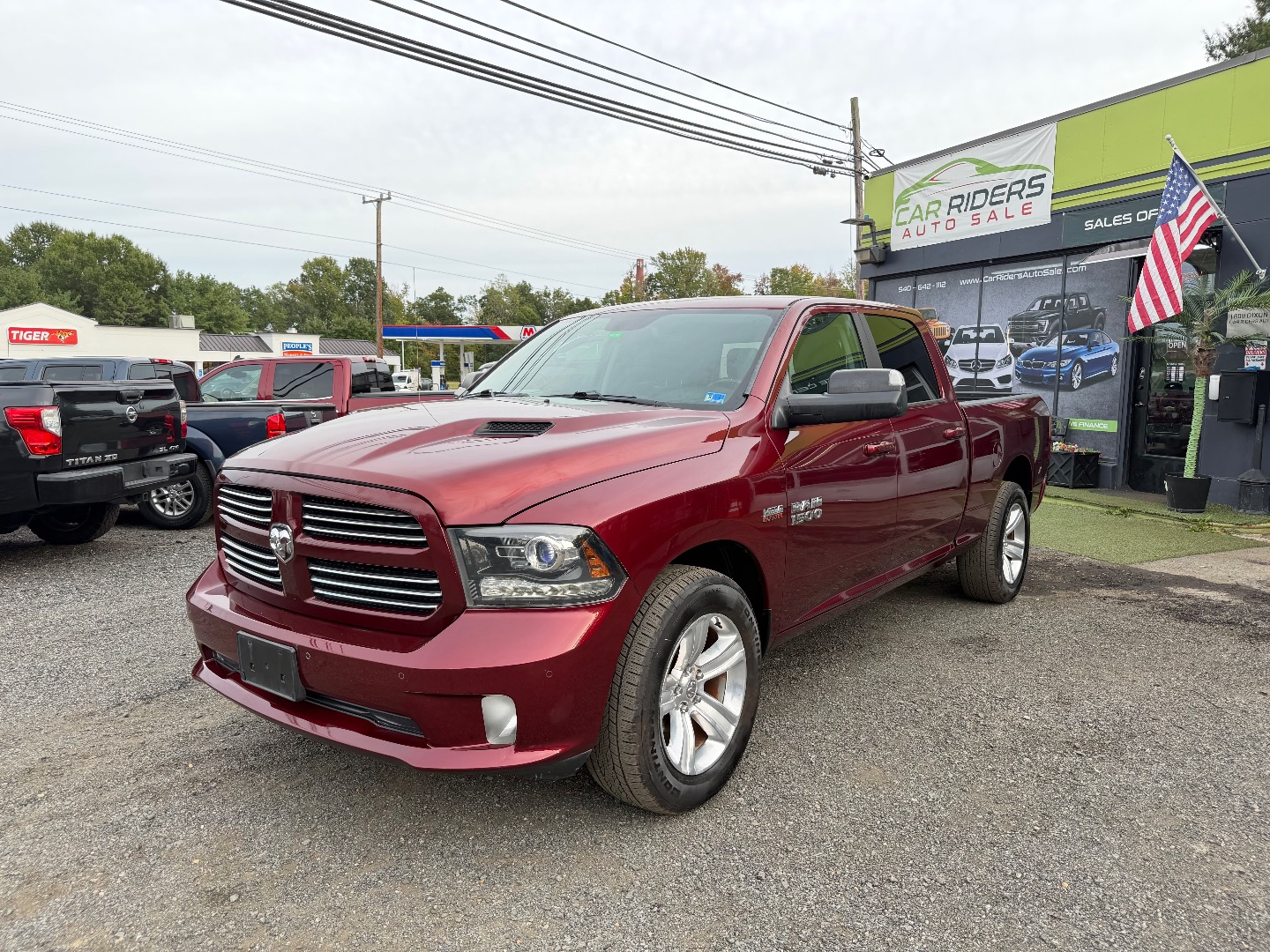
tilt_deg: -6.4
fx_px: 881
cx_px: 635
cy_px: 476
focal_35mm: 24
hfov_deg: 71.6
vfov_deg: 56.8
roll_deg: +0.5
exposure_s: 1/297
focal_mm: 6.76
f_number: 1.78
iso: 100
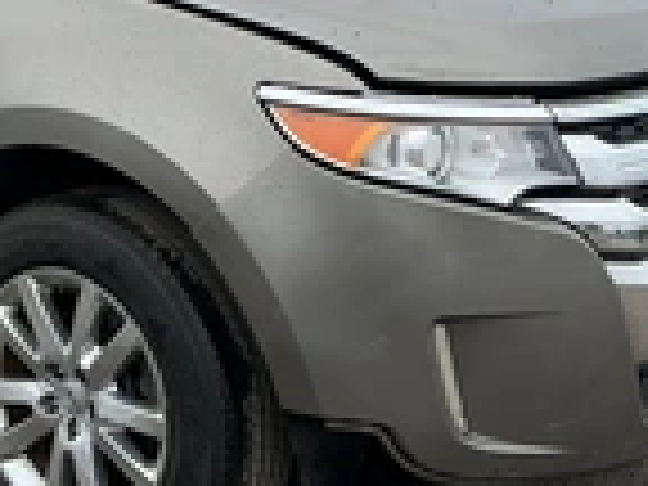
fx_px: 1460
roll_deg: +0.9
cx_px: 68
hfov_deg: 24.3
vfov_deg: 18.7
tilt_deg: -3.8
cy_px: 99
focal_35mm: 78
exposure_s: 1/997
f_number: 1.8
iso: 25
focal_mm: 3
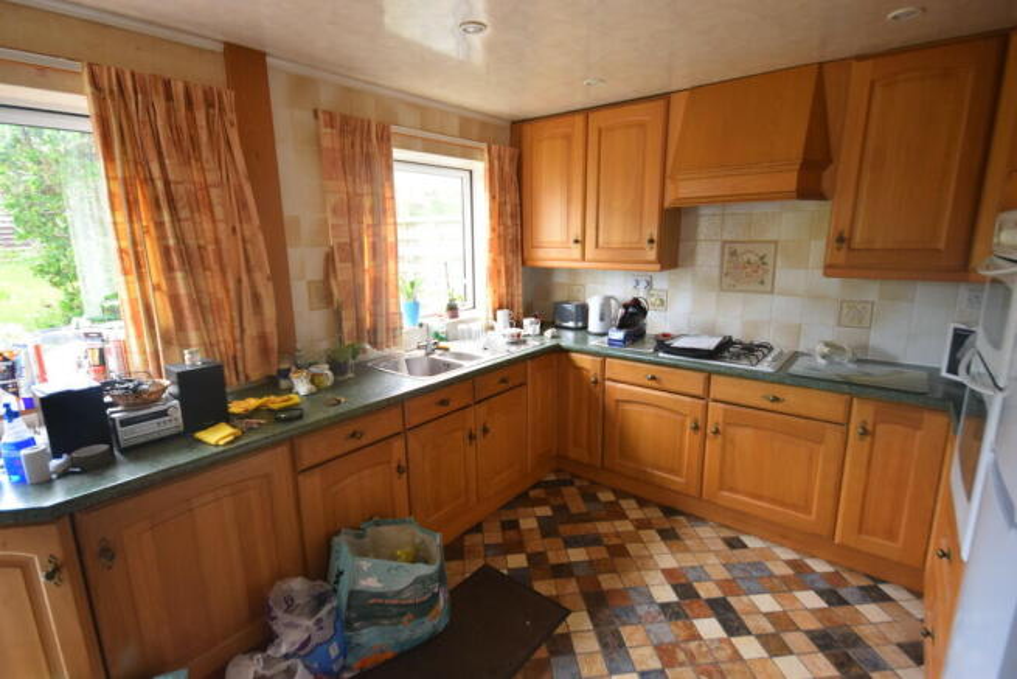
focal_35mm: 16
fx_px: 466
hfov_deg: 95.0
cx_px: 508
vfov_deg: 72.1
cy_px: 340
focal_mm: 11
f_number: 4.2
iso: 640
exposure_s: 1/60
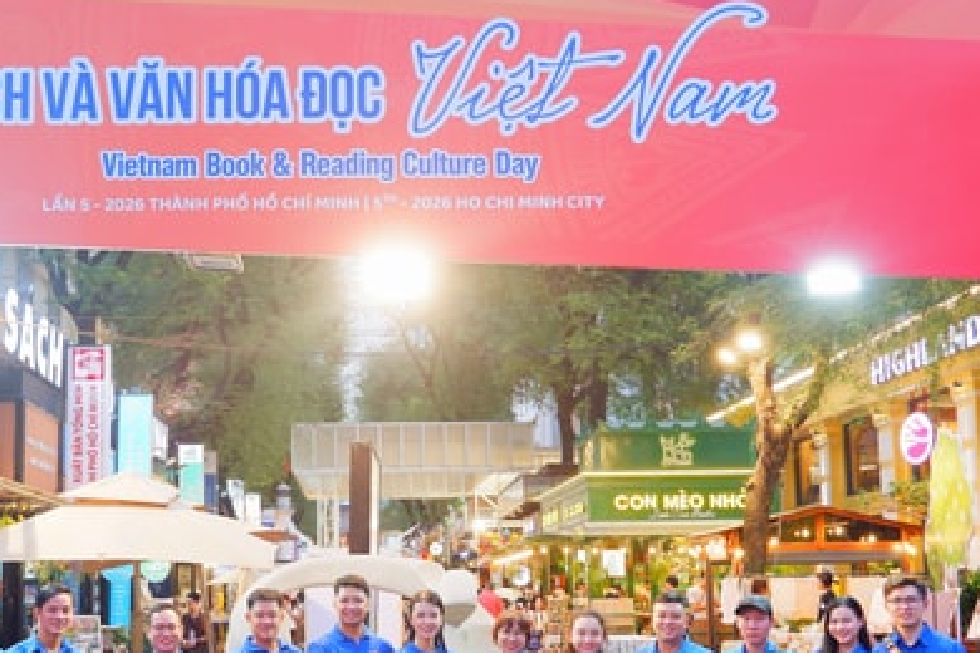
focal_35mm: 36
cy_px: 434
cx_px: 319
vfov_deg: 36.5
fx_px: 980
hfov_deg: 52.0
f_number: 4
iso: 640
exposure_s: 1/27
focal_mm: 17.7
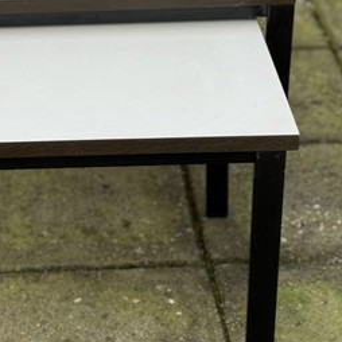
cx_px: 42
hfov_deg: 15.1
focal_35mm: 114
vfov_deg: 15.2
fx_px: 1274
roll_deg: +0.6
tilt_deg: -29.4
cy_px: 94
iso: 64
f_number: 1.78
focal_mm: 6.86
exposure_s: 1/792
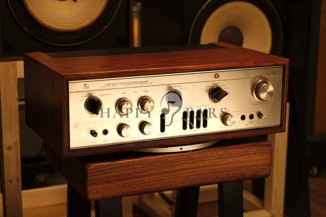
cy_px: 108
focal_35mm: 75
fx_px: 679
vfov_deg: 18.2
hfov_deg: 27.0
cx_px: 163
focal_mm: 50
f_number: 3.6
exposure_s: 1/15
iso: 100
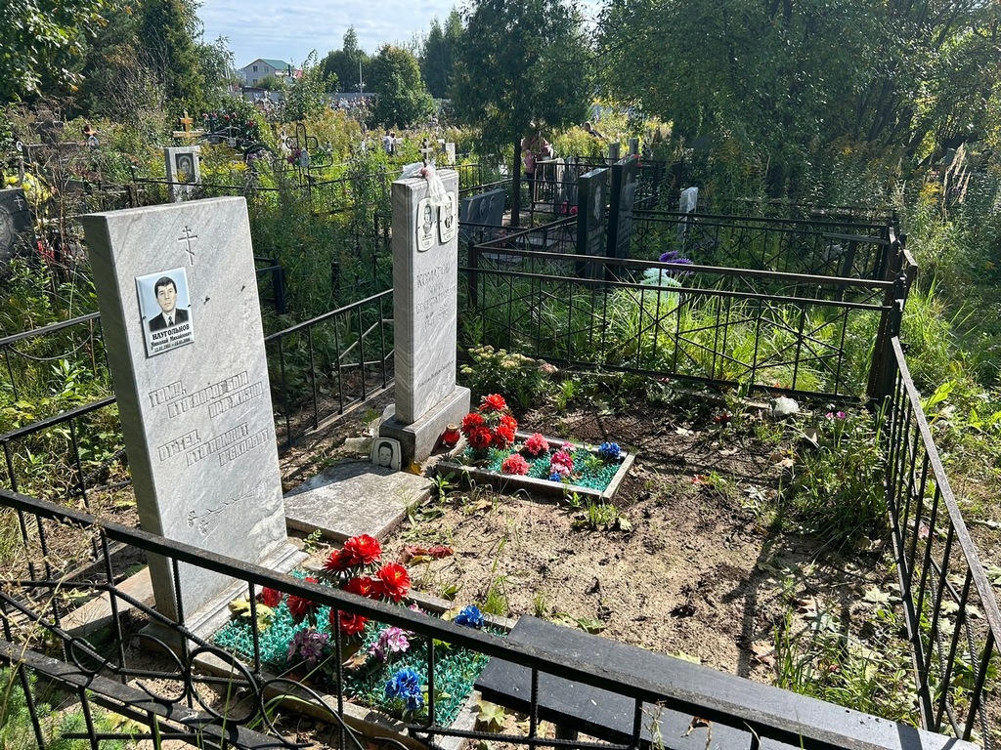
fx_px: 752
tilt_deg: -18.1
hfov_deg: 67.3
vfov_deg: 53.1
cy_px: 375
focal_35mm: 26
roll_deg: +0.7
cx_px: 500
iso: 50
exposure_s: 1/2165
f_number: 1.5
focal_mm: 5.7
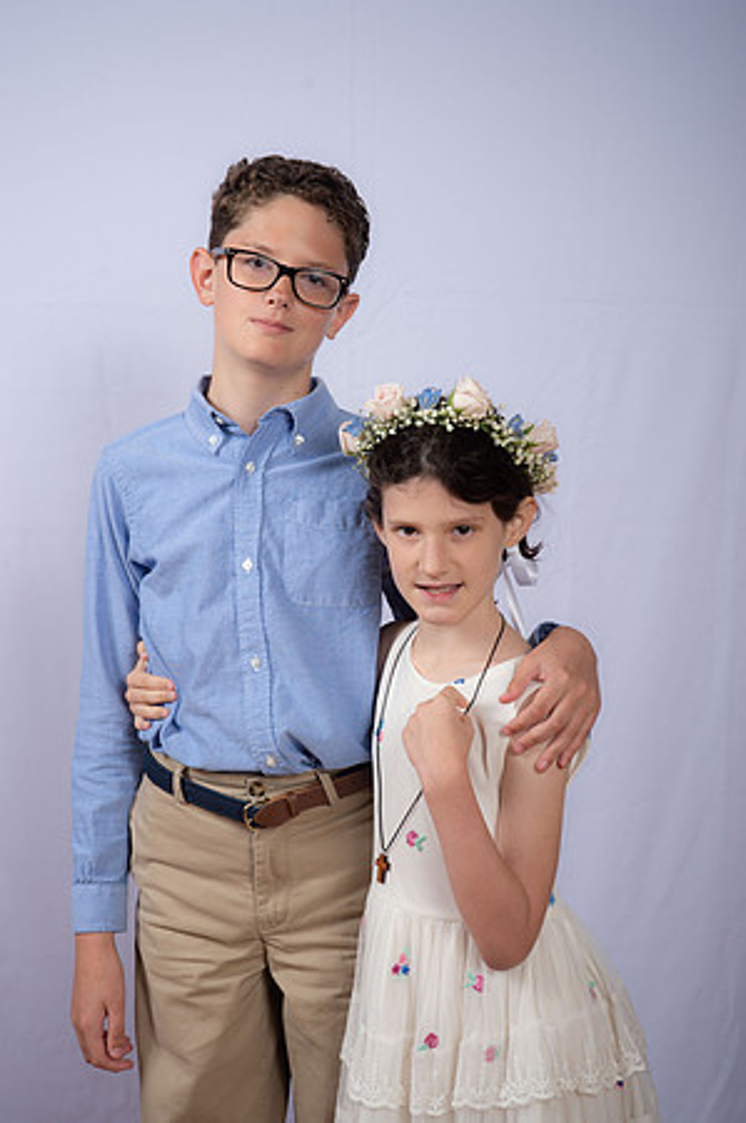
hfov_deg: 20.6
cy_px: 562
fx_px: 2056
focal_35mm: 66
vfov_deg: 30.5
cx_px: 373
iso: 250
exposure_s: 1/160
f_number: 8
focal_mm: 66
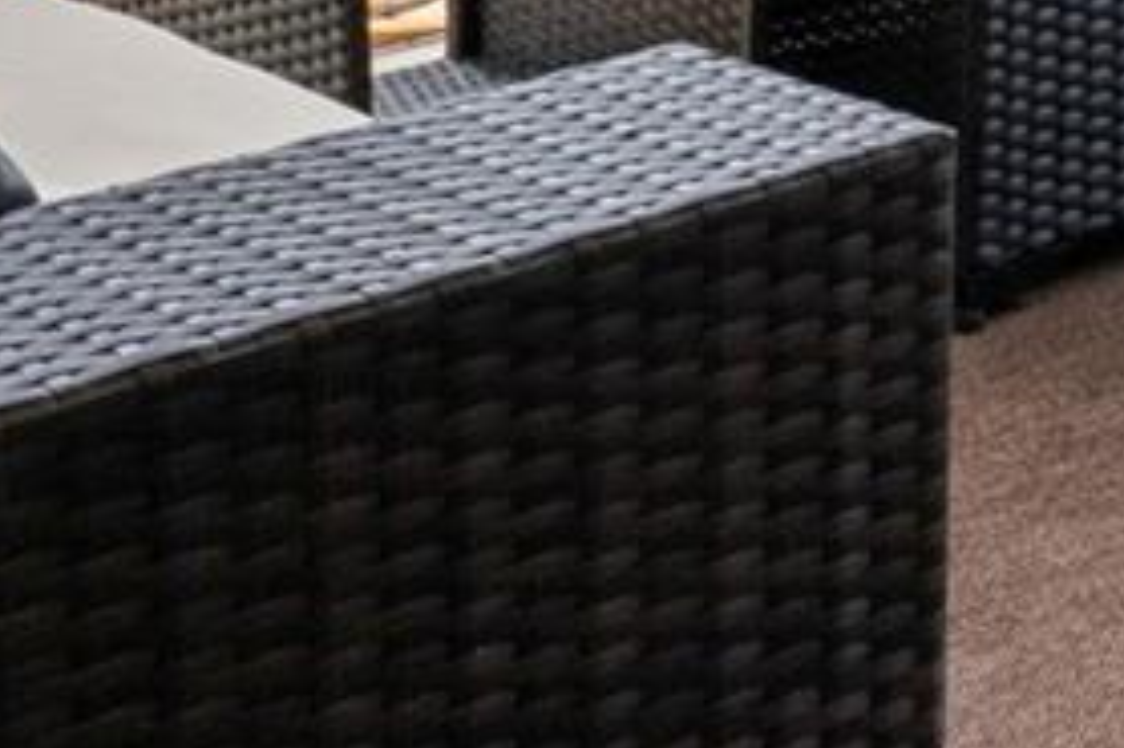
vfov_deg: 10.0
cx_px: 1253
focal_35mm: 122
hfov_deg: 16.2
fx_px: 3820
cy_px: -976
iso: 100
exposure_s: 1/20
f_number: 13
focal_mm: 16.6
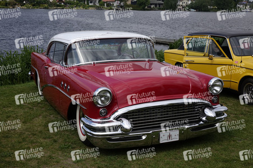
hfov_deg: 36.9
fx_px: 379
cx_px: 126
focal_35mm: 54
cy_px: 84
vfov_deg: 25.0
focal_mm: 19.77
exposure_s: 1/500
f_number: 6.3
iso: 100
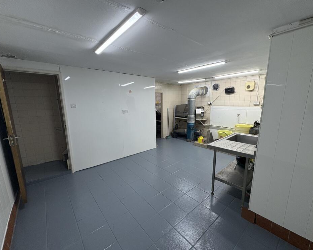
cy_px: 127
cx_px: 162
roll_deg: +1.2
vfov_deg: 84.0
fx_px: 139
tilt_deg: -10.0
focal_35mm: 15
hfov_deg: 96.8
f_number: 2.2
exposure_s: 1/100
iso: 125
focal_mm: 2.22
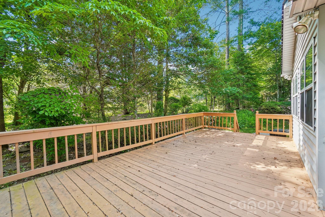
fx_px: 135
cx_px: 162
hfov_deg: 100.4
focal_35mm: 15
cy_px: 108
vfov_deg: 77.3
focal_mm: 10
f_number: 8
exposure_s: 1/30
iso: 160
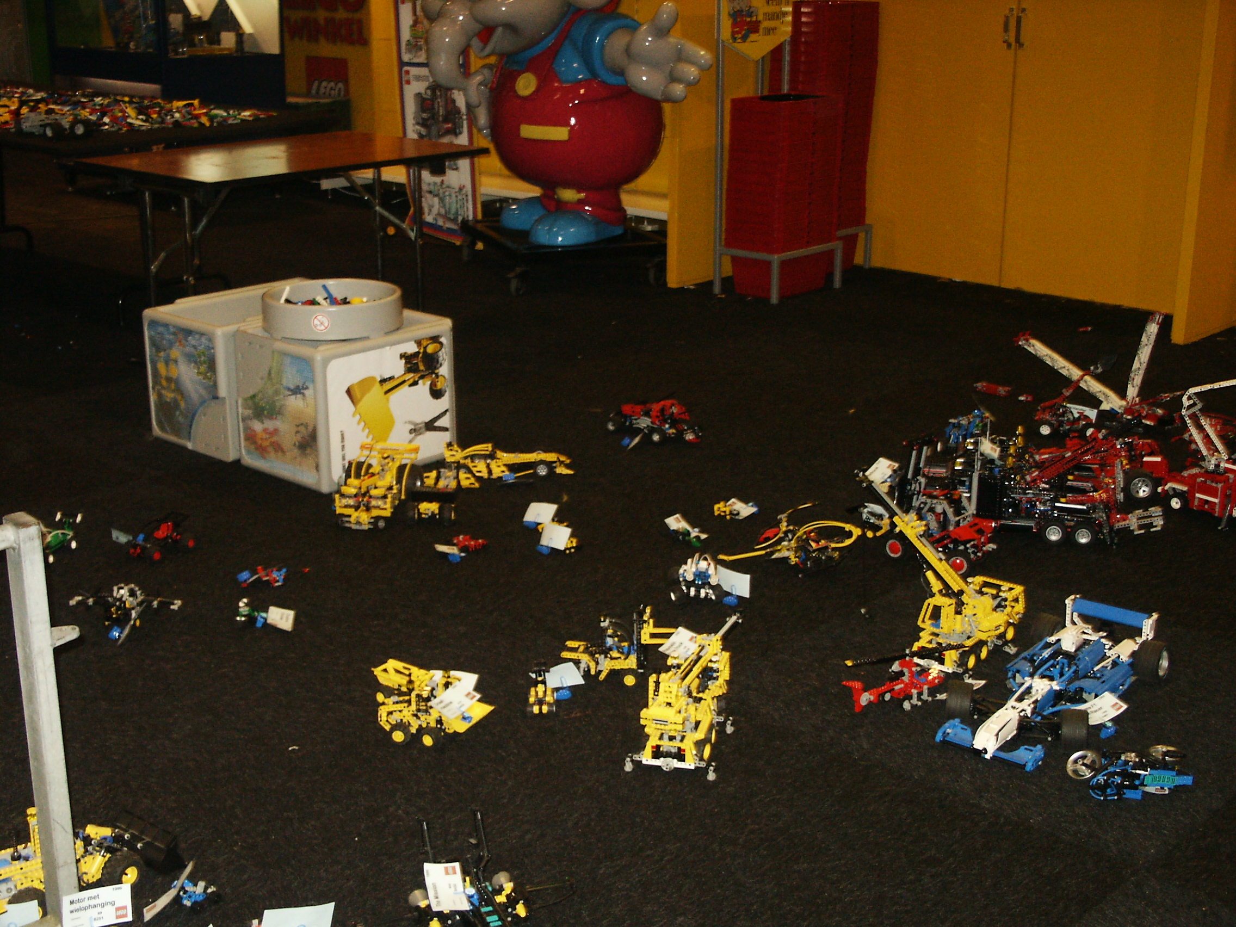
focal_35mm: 48
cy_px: 464
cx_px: 618
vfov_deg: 30.3
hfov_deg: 39.7
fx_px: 1714
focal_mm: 9.99
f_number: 3.6
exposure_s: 1/45
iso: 200
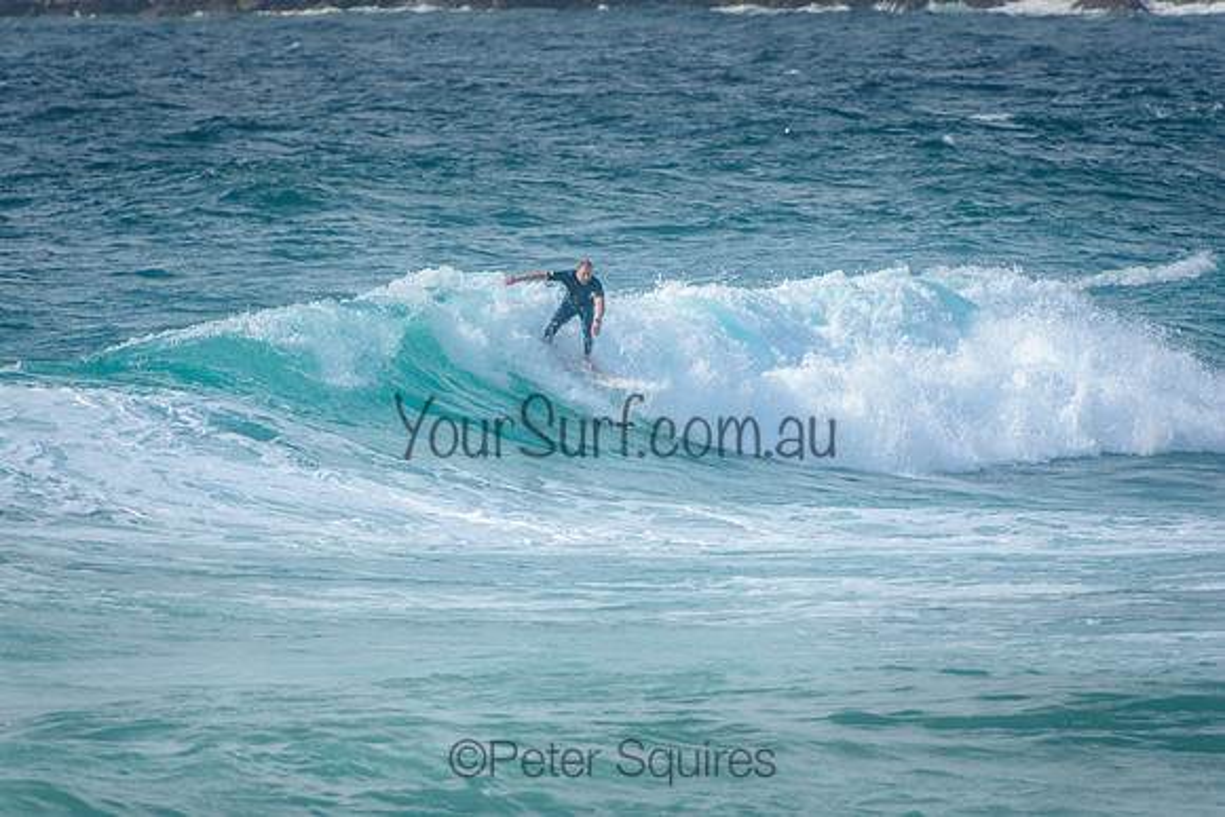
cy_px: 408
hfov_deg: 3.4
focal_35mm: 600
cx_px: 612
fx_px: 20420
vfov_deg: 2.3
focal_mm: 400
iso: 320
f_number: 5.6
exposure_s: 1/2000
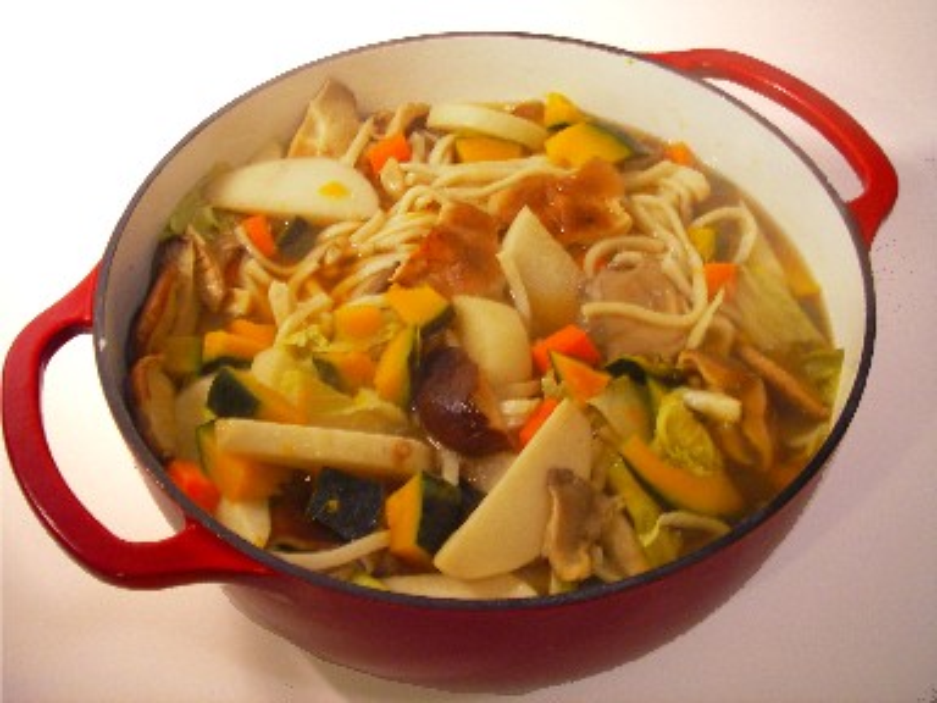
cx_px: 468
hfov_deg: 49.0
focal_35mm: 38
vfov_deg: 37.7
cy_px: 352
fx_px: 1029
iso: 100
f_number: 3.3
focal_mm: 6.3
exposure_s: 1/10
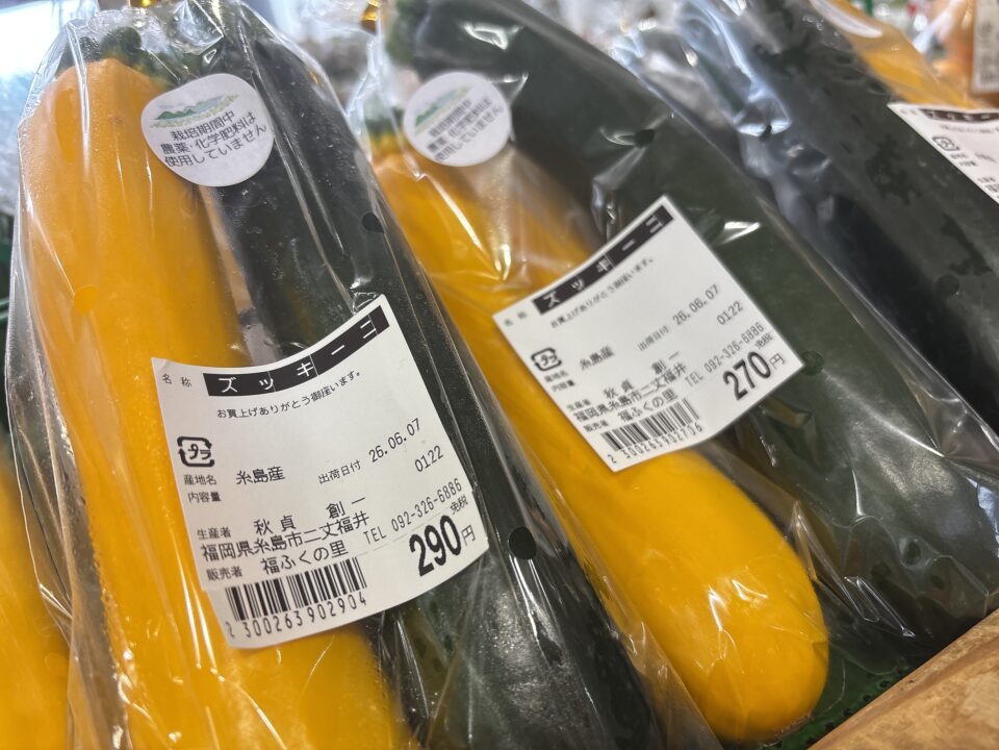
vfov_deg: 53.1
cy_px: 375
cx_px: 500
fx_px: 750
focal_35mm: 26
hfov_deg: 67.3
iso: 80
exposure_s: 1/60
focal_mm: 5.96
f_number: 1.6
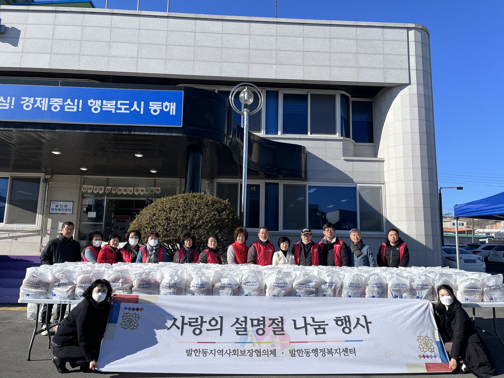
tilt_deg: +8.9
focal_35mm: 26
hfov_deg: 67.3
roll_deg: -1.0
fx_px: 379
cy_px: 189
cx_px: 252
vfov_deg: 53.1
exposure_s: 1/4016
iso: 50
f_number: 1.6
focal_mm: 5.1
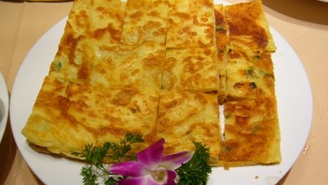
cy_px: 92
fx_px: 339
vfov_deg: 30.4
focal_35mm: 39
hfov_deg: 51.6
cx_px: 167
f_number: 2.8
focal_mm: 5.8
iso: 100
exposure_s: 1/15
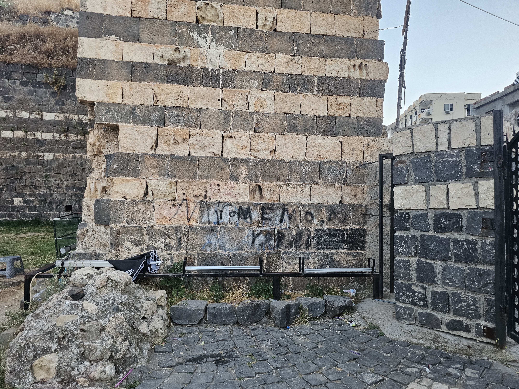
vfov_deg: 58.9
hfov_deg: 73.9
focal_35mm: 23
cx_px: 260
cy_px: 194
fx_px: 345
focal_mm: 6.3
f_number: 1.7
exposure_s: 1/142
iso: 400
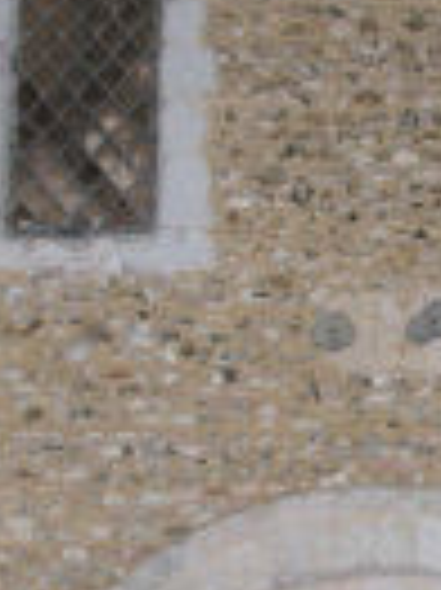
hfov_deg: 11.9
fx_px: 2093
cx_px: 443
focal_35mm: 123
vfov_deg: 15.9
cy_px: 459
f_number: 2.8
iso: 200
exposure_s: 1/60.1
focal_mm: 8.9
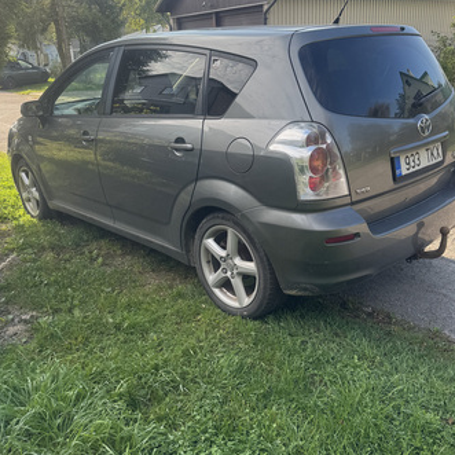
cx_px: 234
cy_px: 209
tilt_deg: -18.6
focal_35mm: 32
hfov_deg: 51.1
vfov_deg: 51.0
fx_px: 476
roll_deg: +2.1
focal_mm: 6.76
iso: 80
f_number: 1.78
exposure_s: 1/853
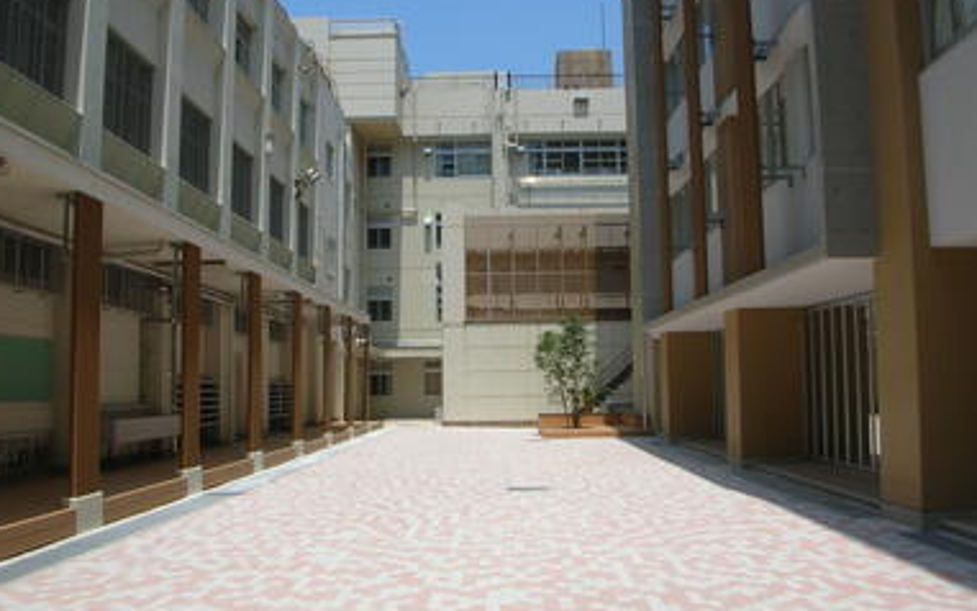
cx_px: 480
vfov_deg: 32.7
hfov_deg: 50.4
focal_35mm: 39
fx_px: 1038
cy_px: 285
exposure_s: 1/450
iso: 50
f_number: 5.6
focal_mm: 5.8
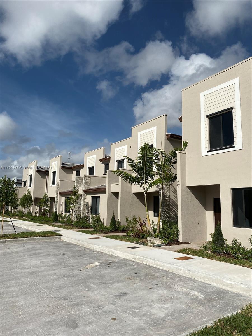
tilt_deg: +9.1
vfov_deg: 67.3
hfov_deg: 53.1
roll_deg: -1.1
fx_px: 252
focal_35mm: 26
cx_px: 126
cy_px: 168
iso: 32
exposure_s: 1/8929
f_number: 1.8
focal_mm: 4.25
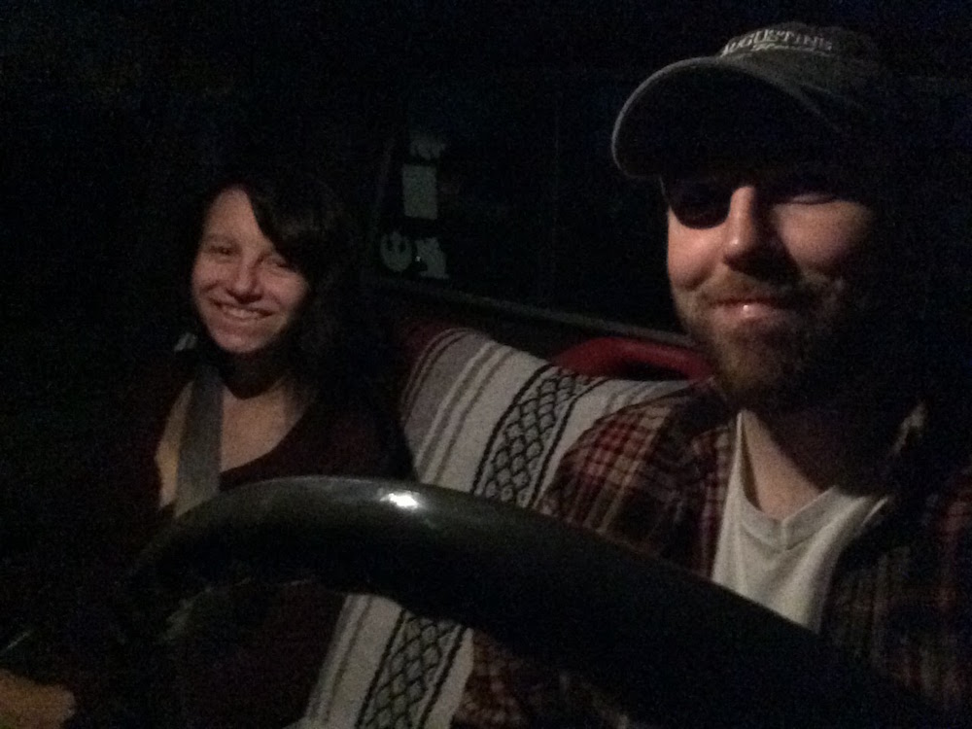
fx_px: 870
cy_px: 364
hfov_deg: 58.4
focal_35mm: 31
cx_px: 486
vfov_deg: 45.4
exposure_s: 1/15
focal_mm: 2.15
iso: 1600
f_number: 2.4
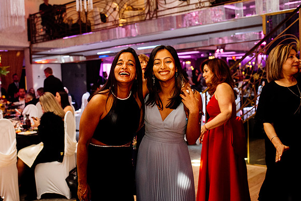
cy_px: 100
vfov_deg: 30.6
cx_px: 112
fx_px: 367
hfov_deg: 44.2
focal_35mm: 44
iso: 2000
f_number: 2.8
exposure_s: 1/200
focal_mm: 35
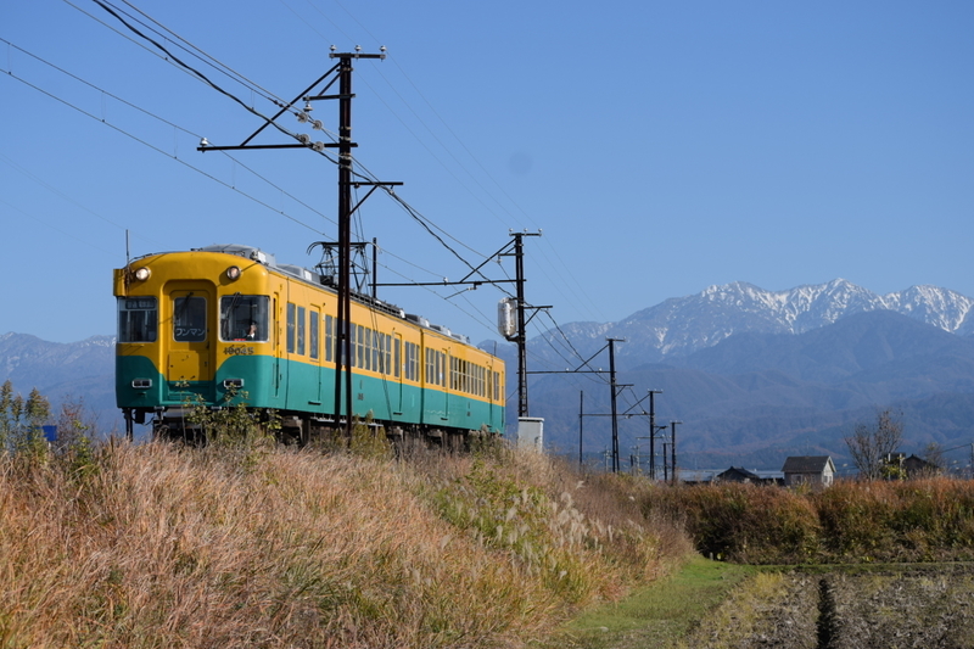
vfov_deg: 16.5
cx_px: 487
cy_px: 324
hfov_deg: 24.6
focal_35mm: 82
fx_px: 2231
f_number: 5.6
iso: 100
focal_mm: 55
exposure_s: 1/800
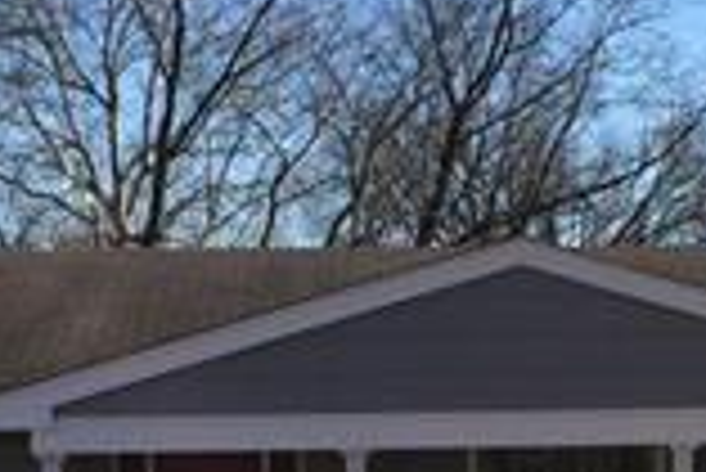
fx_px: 2414
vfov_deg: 11.1
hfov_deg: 16.5
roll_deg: +1.2
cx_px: 562
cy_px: 432
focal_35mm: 123
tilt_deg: -1.8
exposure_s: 1/1582
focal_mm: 4.15
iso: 32
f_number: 2.2
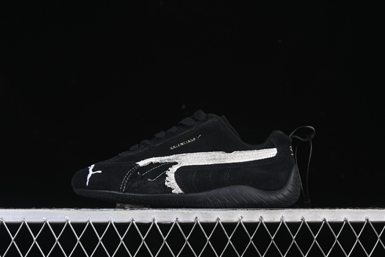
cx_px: 192
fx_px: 802
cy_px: 128
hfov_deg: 27.0
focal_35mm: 75
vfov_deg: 18.2
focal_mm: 50
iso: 160
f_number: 6.3
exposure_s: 1/50
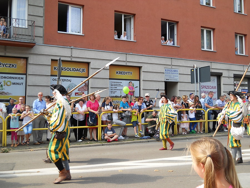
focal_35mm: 41
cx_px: 125
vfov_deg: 35.1
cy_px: 94
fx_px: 296
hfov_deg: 45.8
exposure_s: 1/200
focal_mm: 6.72
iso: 80
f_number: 3.1
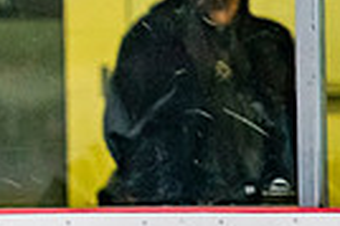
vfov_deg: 1.2
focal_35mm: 1185
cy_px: 263
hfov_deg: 1.7
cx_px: -334
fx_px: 11178
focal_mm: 185
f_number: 3.2
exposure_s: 1/640
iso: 2000
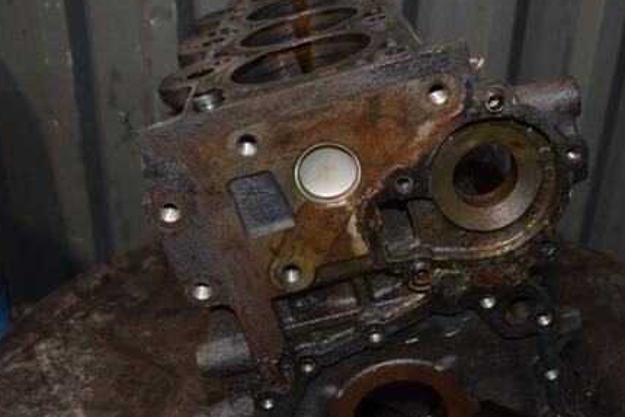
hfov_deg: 42.6
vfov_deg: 29.1
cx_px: 356
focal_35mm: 46
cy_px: 273
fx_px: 799
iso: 800
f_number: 5
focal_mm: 22
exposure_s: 1/60
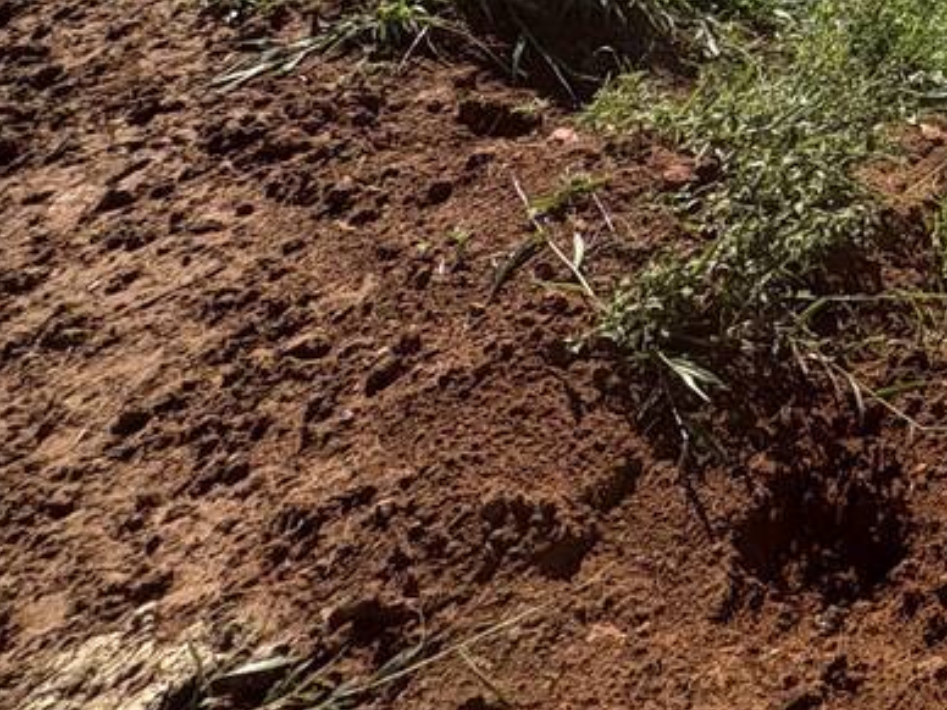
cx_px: 1472
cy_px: -559
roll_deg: +2.8
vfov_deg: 20.3
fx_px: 1423
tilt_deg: -9.0
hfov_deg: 25.7
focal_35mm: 52
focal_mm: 2.22
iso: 50
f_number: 2.2
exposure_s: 1/2770
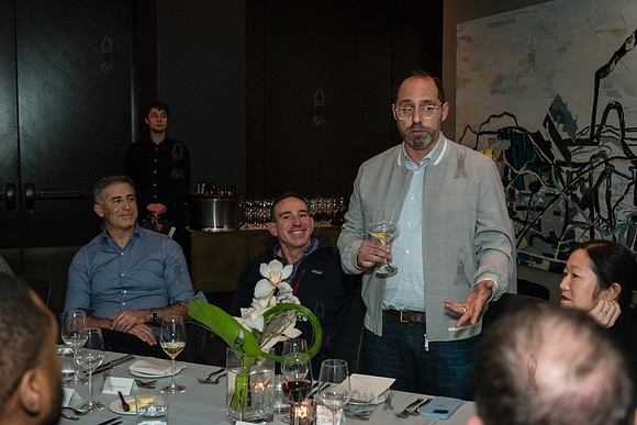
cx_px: 318
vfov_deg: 29.9
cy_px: 212
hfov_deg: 43.6
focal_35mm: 45
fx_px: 796
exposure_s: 1/160
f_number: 4
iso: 6400
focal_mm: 45
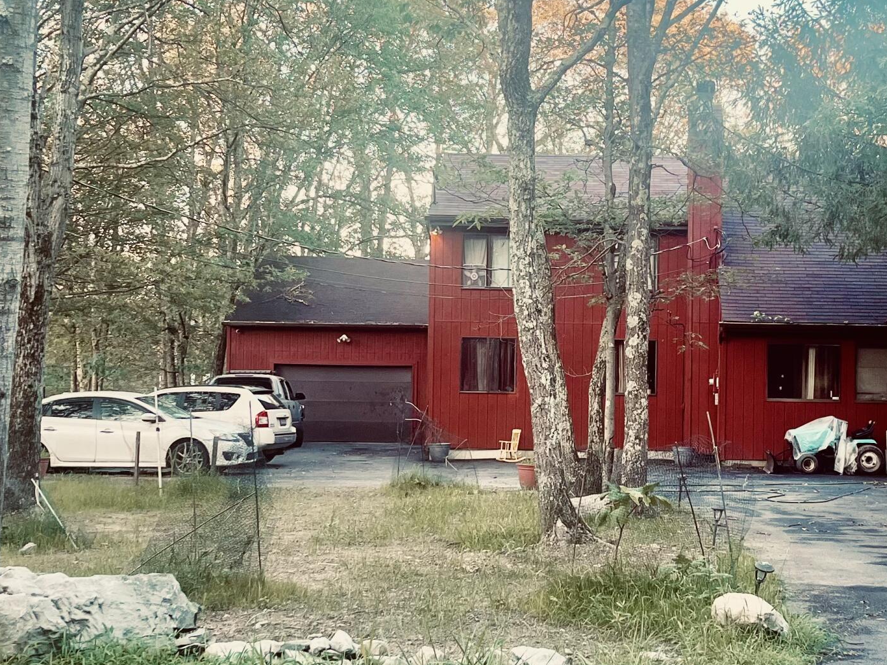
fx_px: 1435
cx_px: 616
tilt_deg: +0.2
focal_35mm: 56
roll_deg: -0.7
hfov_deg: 33.9
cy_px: 326
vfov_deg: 26.1
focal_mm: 5.1
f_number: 1.6
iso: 80
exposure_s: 1/121
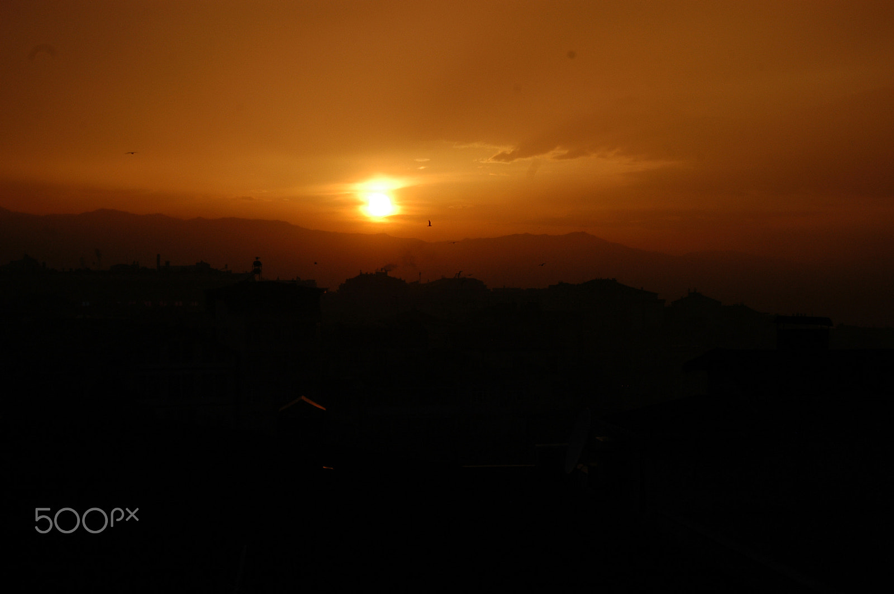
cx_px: 447
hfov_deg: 27.0
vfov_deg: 18.2
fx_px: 1861
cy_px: 297
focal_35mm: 75
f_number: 5.6
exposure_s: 1/500
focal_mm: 50
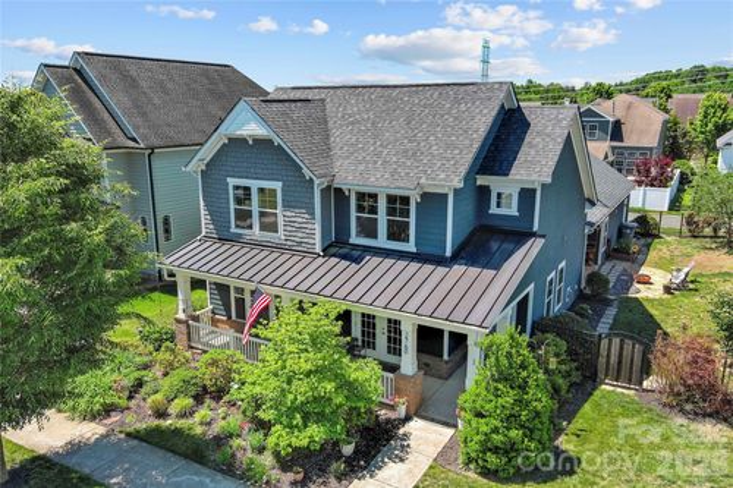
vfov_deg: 44.9
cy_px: 244
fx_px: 590
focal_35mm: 29
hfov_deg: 63.7
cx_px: 366
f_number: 2.8
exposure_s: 1/750
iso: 100
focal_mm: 10.57
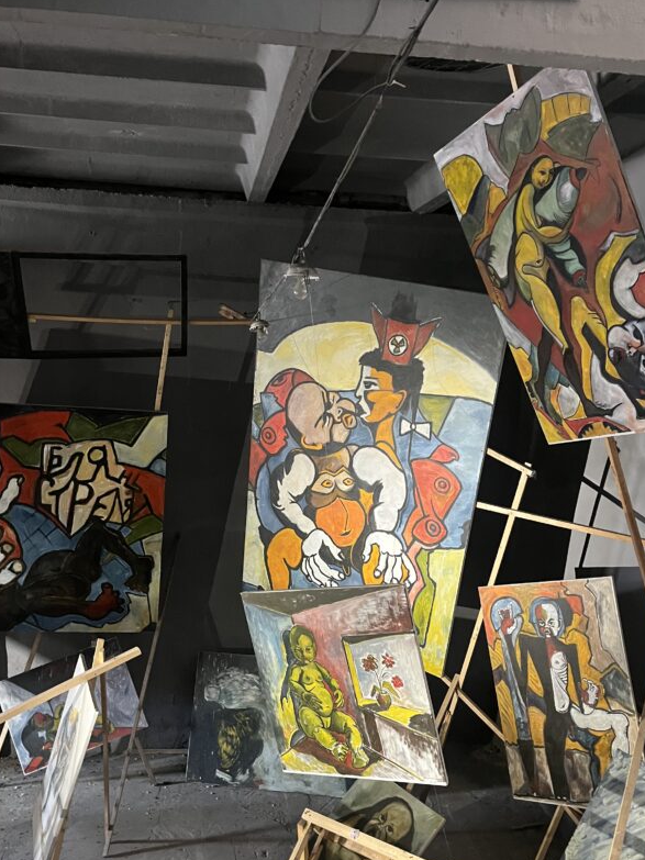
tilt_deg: -12.2
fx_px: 845
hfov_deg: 41.8
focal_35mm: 34
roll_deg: -0.9
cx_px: 305
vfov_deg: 53.5
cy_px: 522
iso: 500
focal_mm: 5.1
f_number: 1.6
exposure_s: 1/33
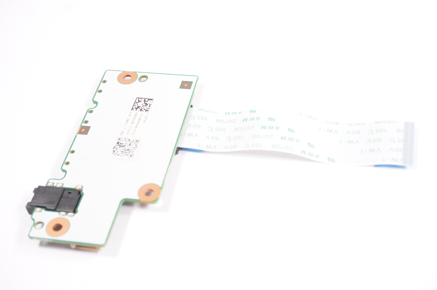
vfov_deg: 25.0
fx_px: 655
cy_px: 145
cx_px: 218
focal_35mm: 54
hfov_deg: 36.9
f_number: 9
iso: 2500
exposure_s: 1/250
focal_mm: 36
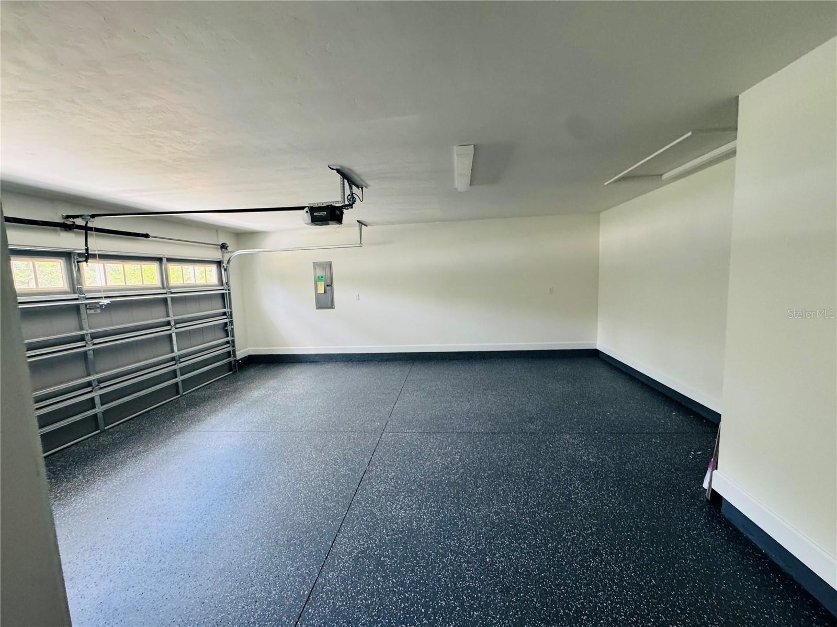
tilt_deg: -7.4
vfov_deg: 85.7
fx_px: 339
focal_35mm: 14
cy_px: 314
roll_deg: +1.9
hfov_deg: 102.1
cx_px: 418
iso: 320
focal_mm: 2.22
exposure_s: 1/99
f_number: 2.2
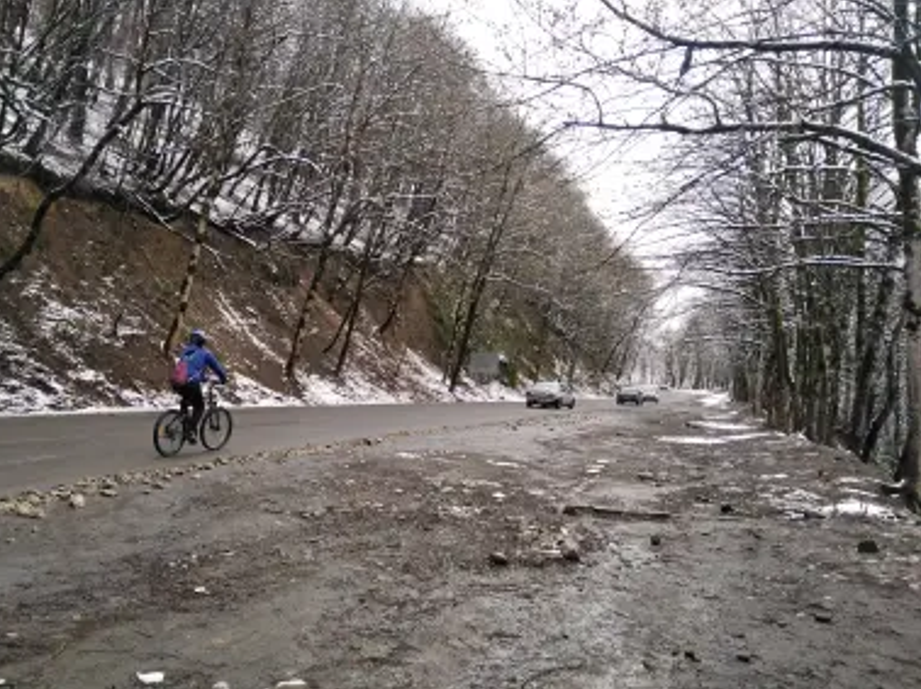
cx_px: 392
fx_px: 798
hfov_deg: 59.7
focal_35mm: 30
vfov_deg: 46.7
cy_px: 318
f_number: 1.8
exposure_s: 1/513
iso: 100
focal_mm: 3.59
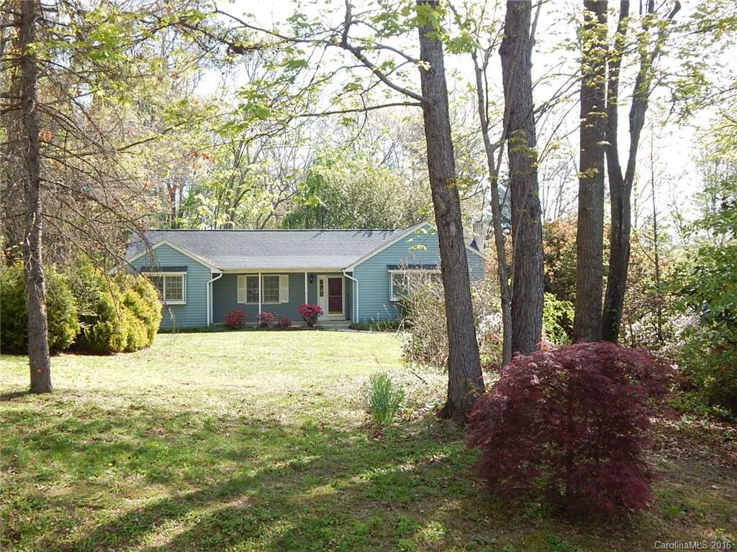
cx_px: 368
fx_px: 724
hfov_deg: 54.0
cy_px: 276
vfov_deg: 41.8
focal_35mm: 34
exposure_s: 1/320
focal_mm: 6.1
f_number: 3.3
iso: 125
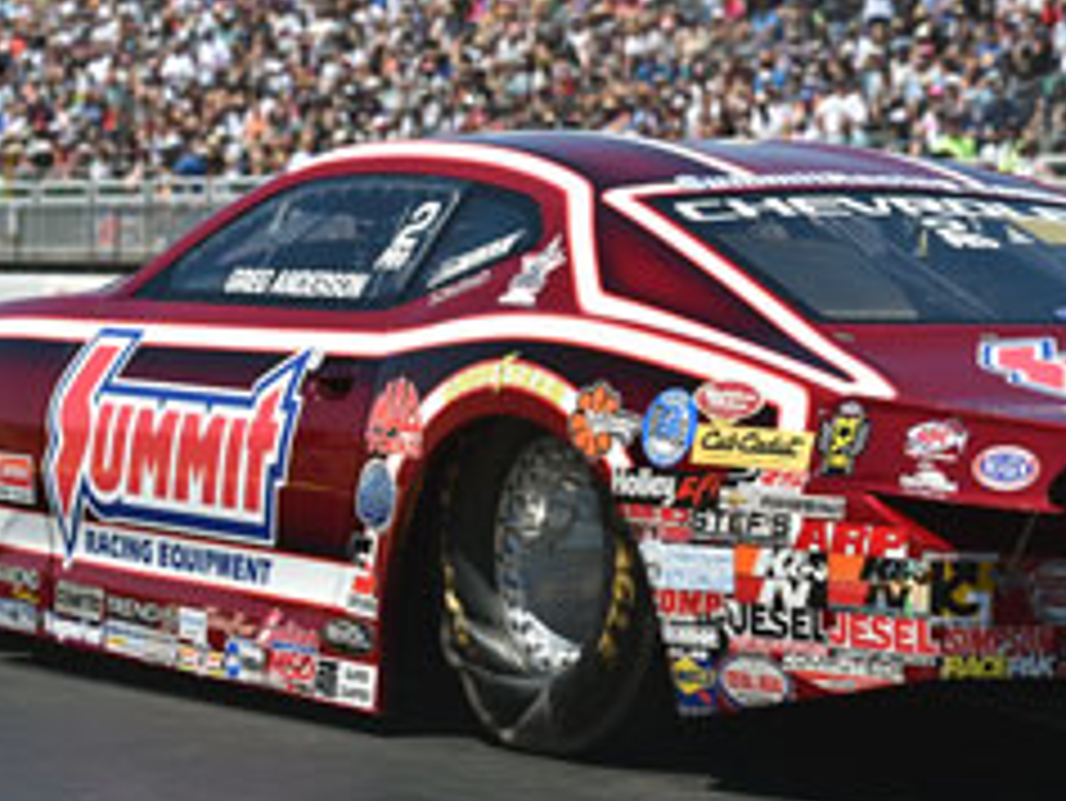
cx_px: 639
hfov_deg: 13.5
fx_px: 4498
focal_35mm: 146
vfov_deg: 10.2
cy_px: 333
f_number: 5.6
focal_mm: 90
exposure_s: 1/1600
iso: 200
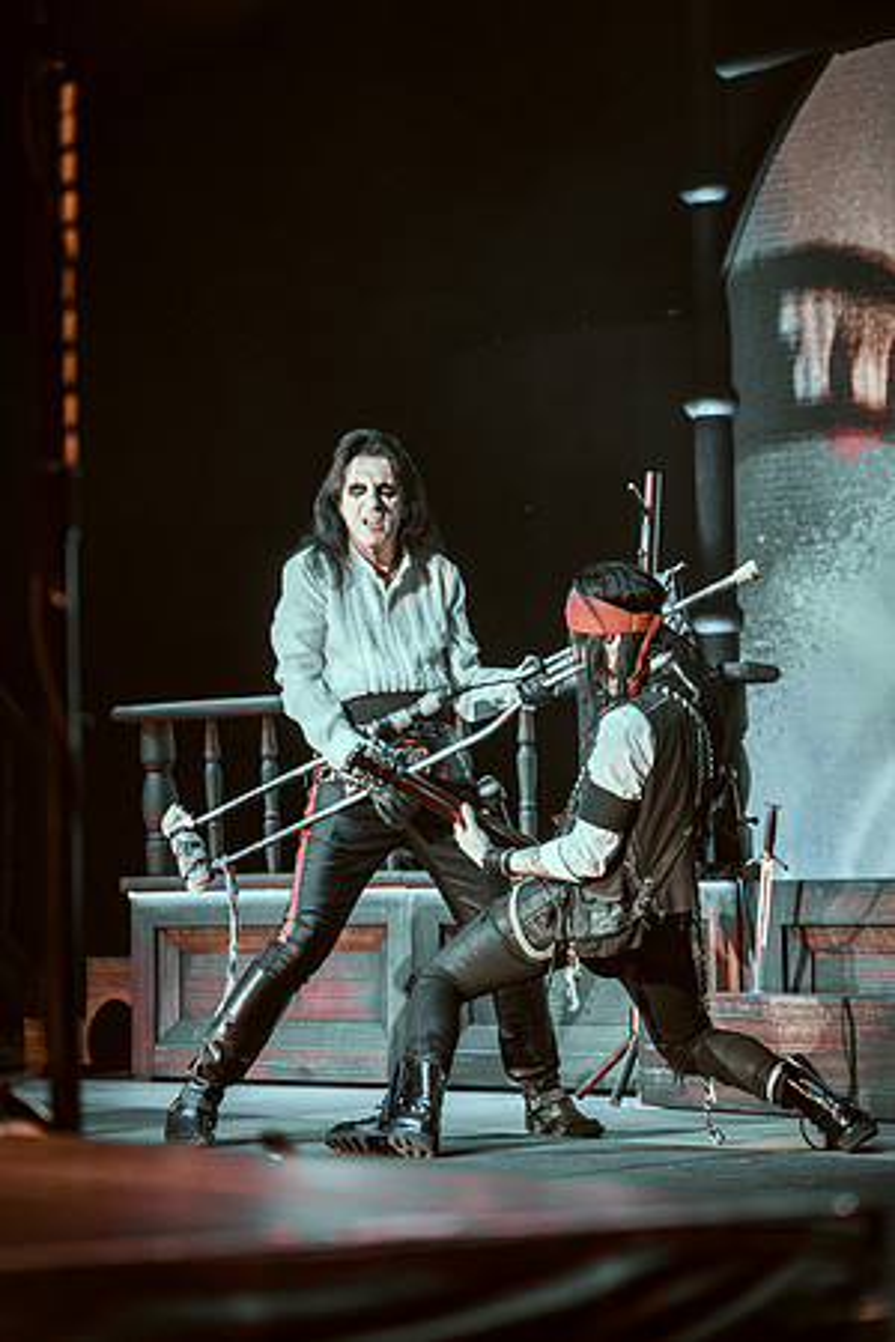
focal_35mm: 94
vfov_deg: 21.7
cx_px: 448
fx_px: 3505
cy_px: 671
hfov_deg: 14.6
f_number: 4.5
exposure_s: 1/160
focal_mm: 94
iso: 2000
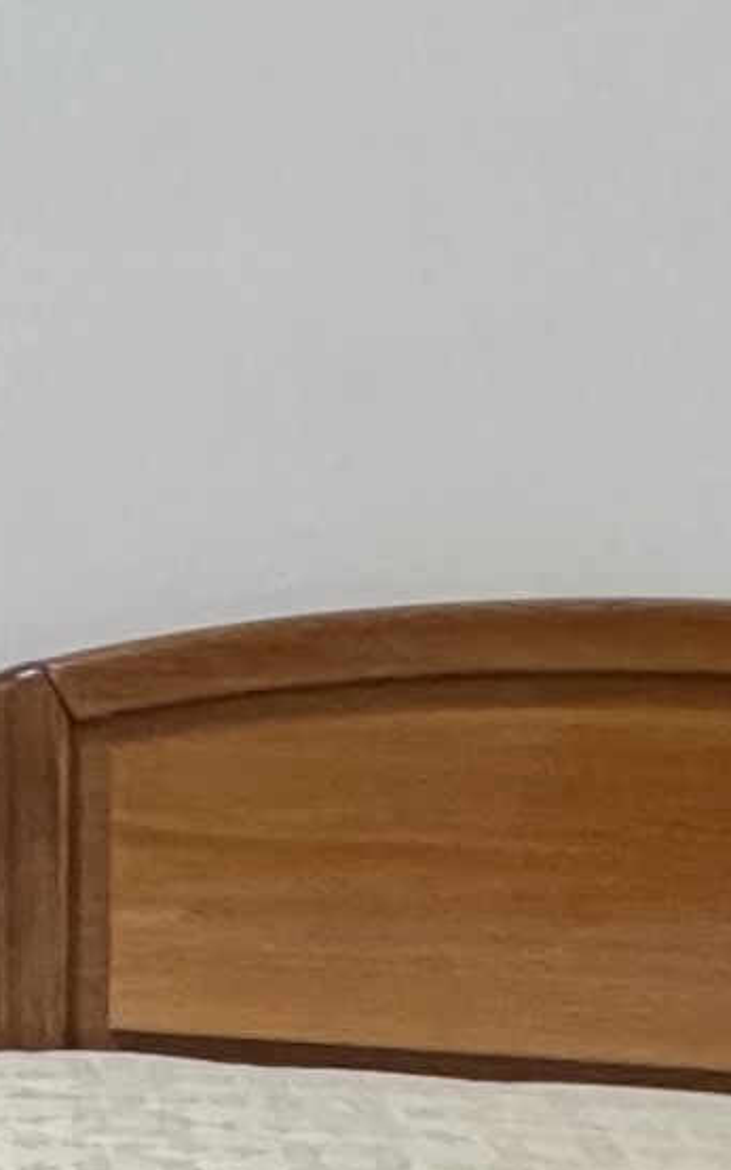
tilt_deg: -1.3
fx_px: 3444
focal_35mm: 108
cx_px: -2278
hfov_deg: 7.7
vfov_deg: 19.3
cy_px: 606
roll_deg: +1.3
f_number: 2.2
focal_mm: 2.22
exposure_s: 1/60
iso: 400
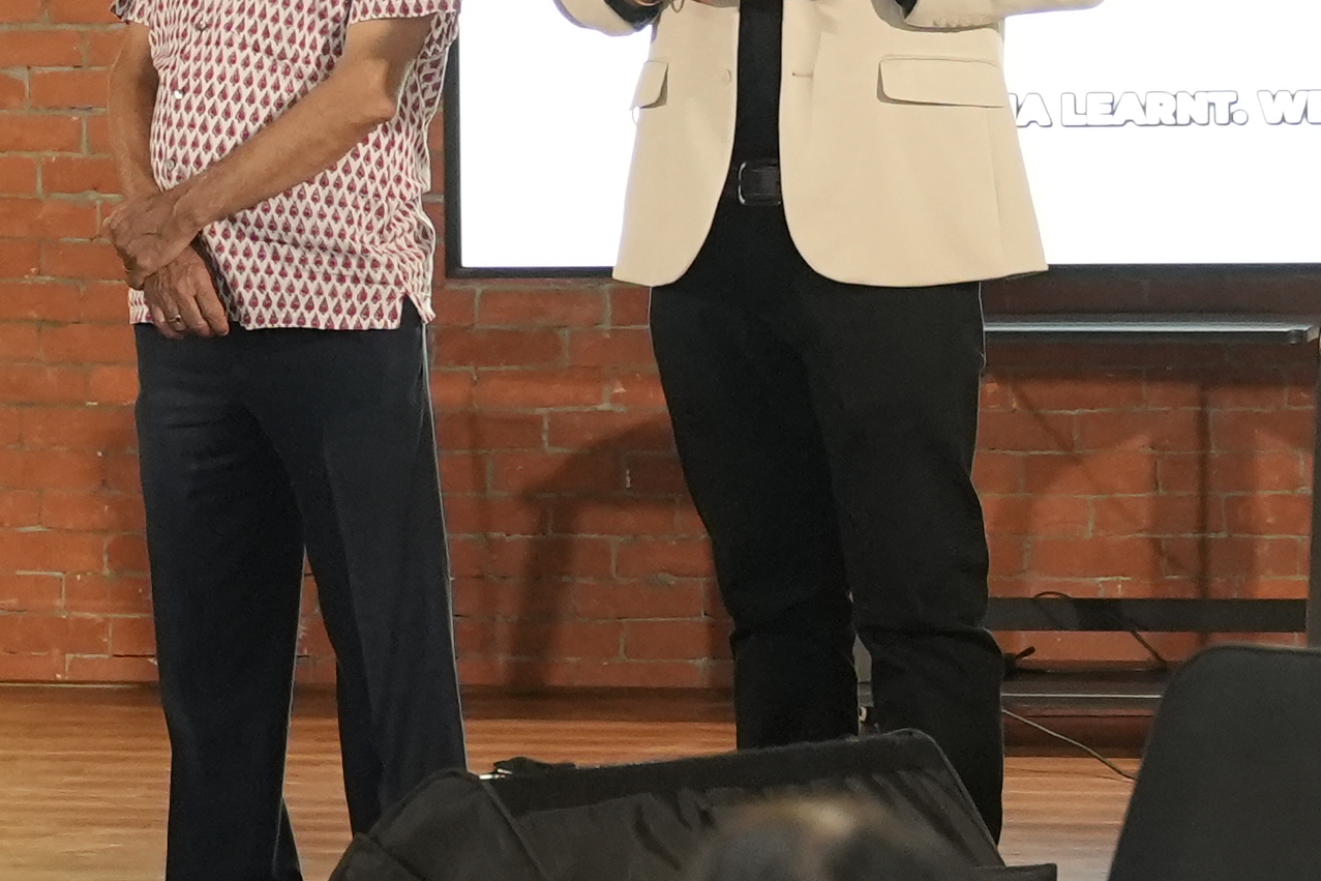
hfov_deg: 8.1
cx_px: -625
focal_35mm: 251
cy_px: 554
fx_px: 9203
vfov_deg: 5.5
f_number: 2.8
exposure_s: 1/160
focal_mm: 45.7
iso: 3200
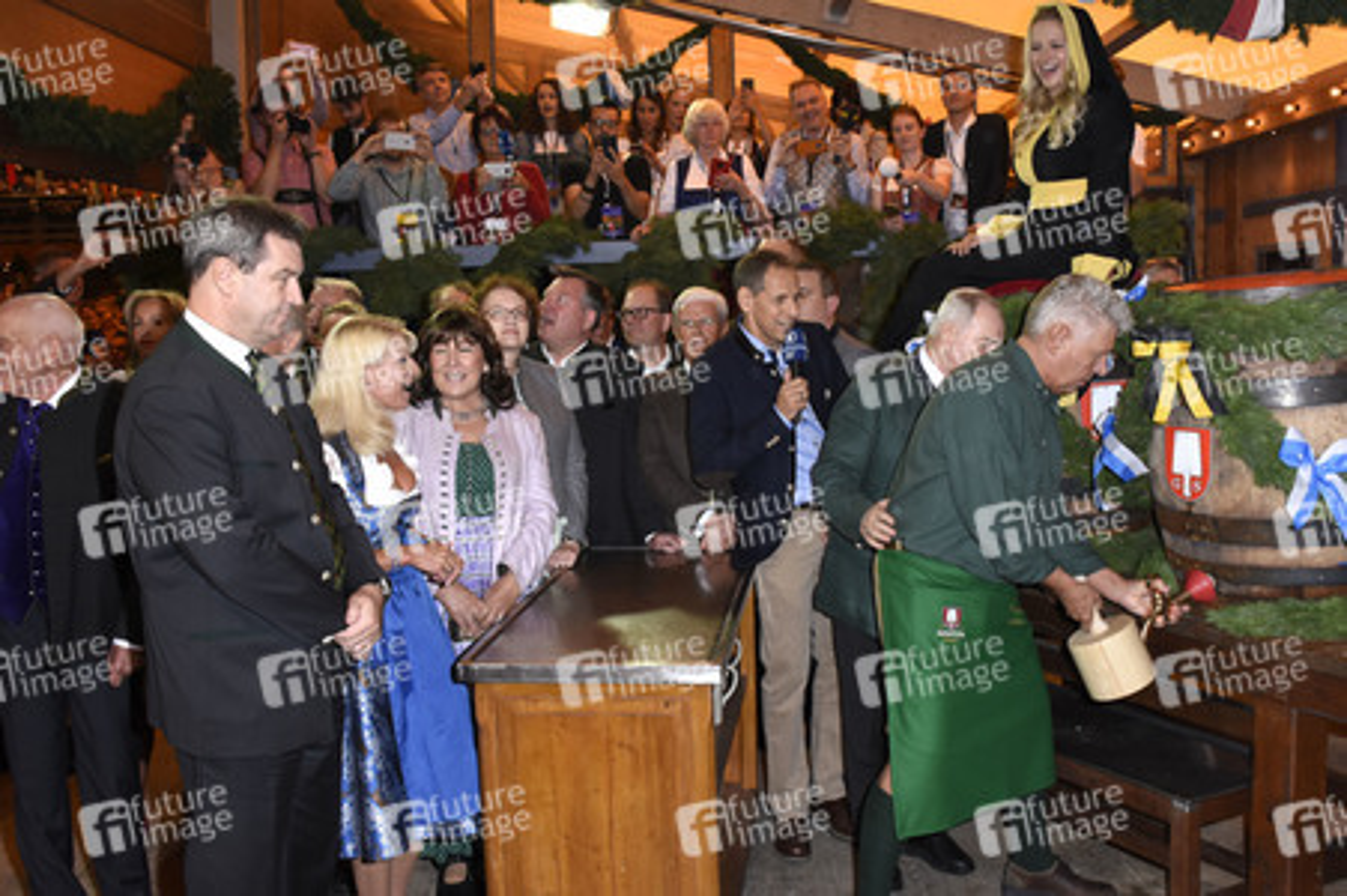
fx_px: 1234
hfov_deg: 57.3
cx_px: 674
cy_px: 448
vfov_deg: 39.9
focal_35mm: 33
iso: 1000
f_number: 6.3
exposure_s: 1/160
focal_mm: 22
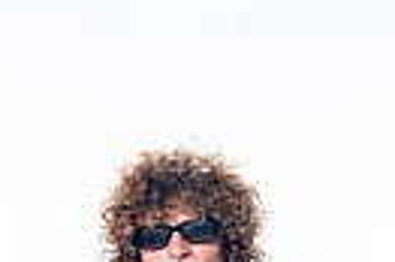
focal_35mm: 303
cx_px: 220
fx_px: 3320
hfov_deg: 6.8
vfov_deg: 4.4
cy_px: 641
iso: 100
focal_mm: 88
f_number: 5.6
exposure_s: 1/250
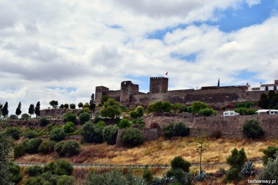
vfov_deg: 30.9
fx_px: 336
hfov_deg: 45.0
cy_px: 92
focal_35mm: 44
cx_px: 139
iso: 280
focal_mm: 29
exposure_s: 1/500
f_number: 11
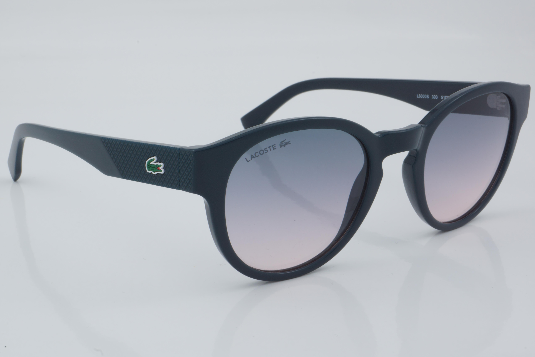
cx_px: 268
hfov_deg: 27.0
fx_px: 1114
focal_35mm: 75
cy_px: 178
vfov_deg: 18.2
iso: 100
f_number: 32
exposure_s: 1/4
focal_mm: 50
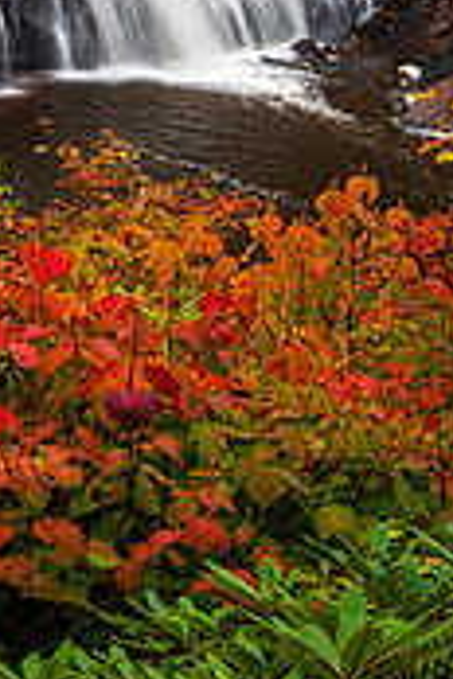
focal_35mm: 114
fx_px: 2152
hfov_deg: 11.7
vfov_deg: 17.6
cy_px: 12
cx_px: -109
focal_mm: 44
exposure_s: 1/4
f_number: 13
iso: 64
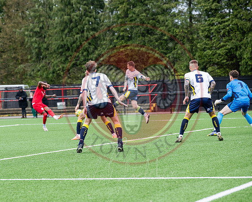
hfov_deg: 12.7
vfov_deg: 10.2
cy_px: 103
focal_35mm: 152
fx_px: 1130
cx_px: 76
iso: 500
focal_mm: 115
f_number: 4
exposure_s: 1/1600
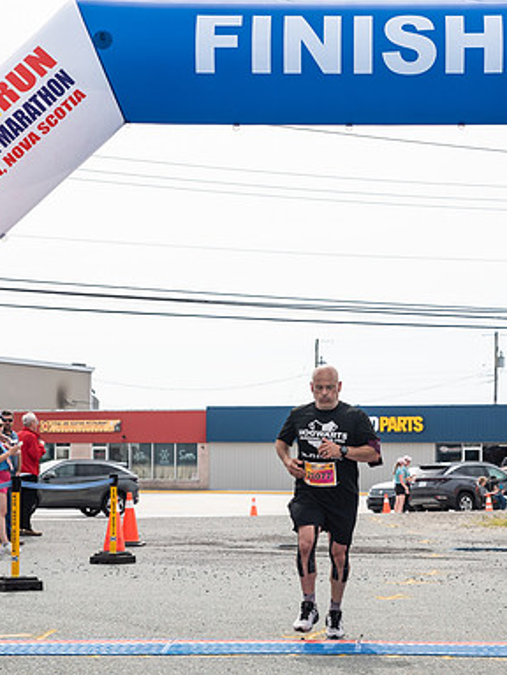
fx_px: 1777
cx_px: 361
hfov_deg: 16.2
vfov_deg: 21.5
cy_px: 388
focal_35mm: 91
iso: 800
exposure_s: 1/3200
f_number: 4
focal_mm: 52
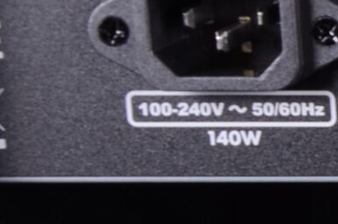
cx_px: 1119
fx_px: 2435
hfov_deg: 6.9
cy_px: 175
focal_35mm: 260
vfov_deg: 5.3
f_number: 10
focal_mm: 26
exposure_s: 1/200
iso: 200
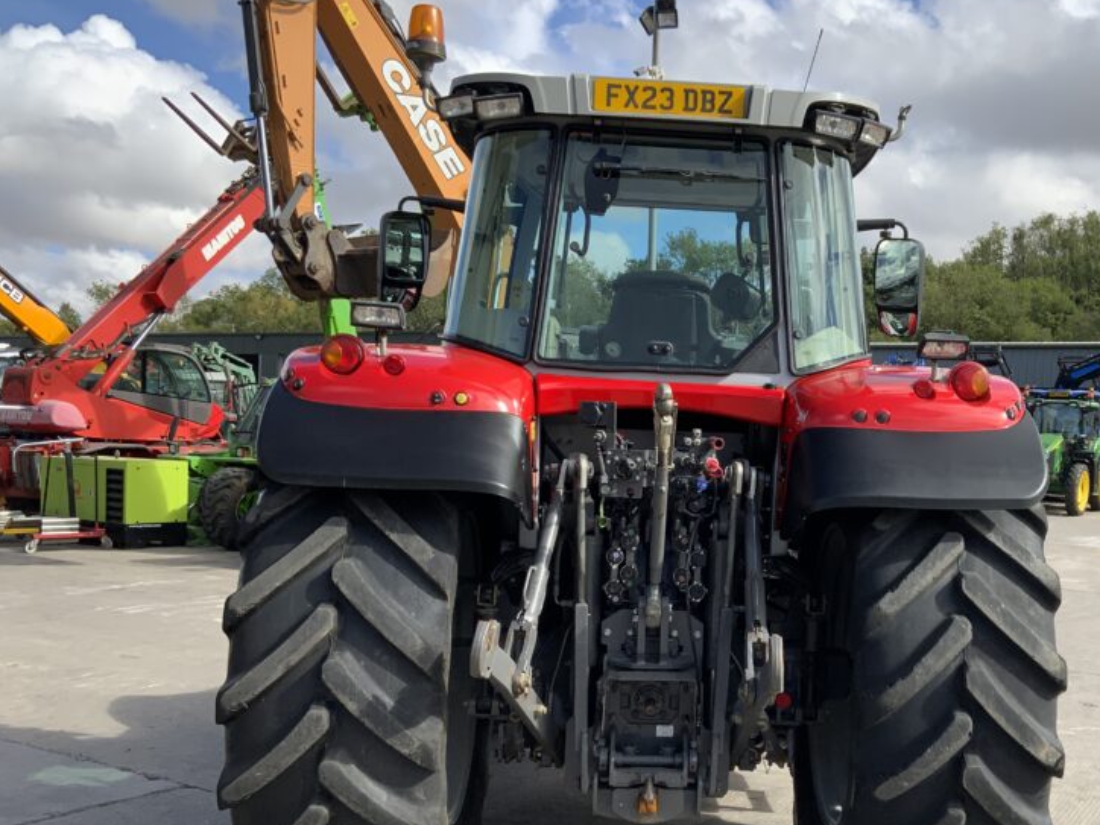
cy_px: 495
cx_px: 726
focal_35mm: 41
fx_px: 1303
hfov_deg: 45.1
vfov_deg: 35.0
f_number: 1.8
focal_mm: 3
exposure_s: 1/1250
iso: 16
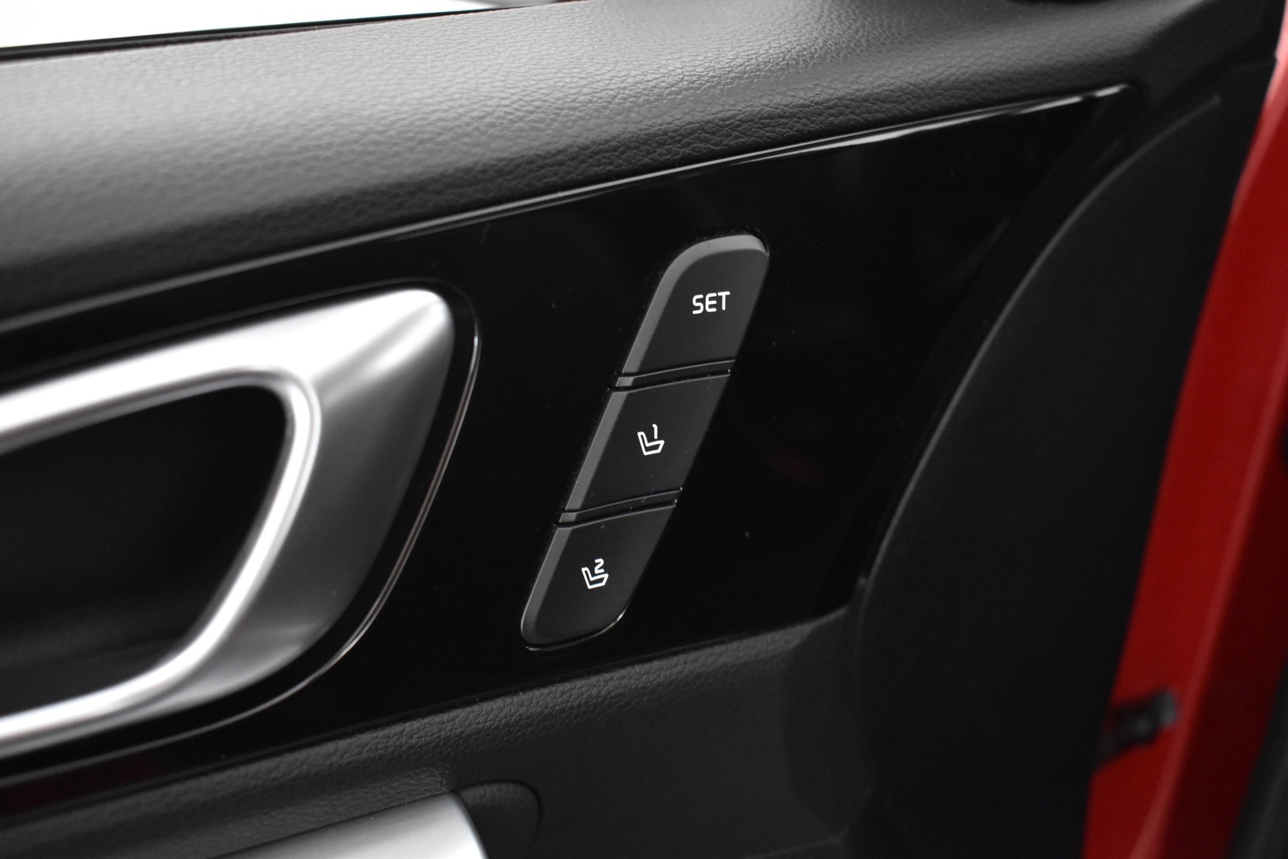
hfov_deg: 47.9
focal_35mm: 40
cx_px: 644
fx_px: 1449
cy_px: 430
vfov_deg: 33.0
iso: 3200
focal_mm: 27
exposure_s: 1/25
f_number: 4
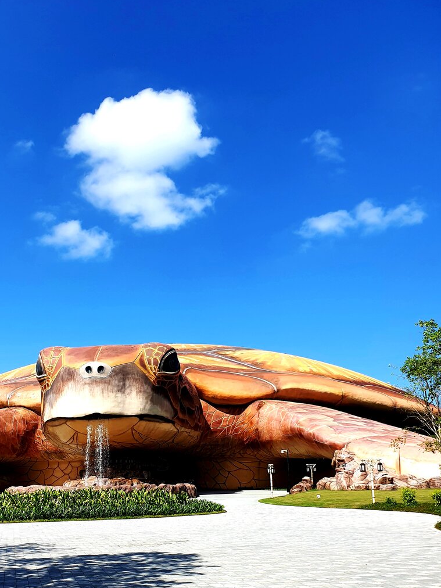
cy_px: 397
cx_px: 132
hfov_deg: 38.0
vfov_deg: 49.2
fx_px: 628
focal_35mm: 37
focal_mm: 4.3
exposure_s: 1/1701
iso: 50
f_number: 2.4
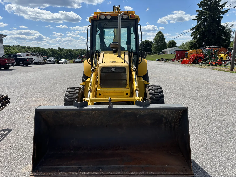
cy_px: 88
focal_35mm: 26
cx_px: 118
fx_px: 177
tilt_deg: -11.8
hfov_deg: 67.3
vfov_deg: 53.1
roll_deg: +1.4
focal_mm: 5.96
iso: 50
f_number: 1.6
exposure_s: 1/4082
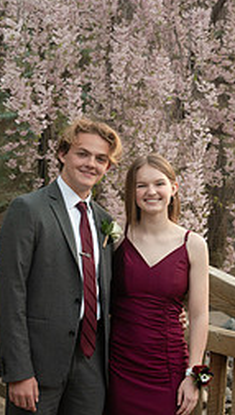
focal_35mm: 93
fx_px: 1026
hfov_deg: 13.1
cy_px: 292
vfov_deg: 22.8
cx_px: 105
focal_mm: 50
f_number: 5.6
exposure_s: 1/125
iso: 800
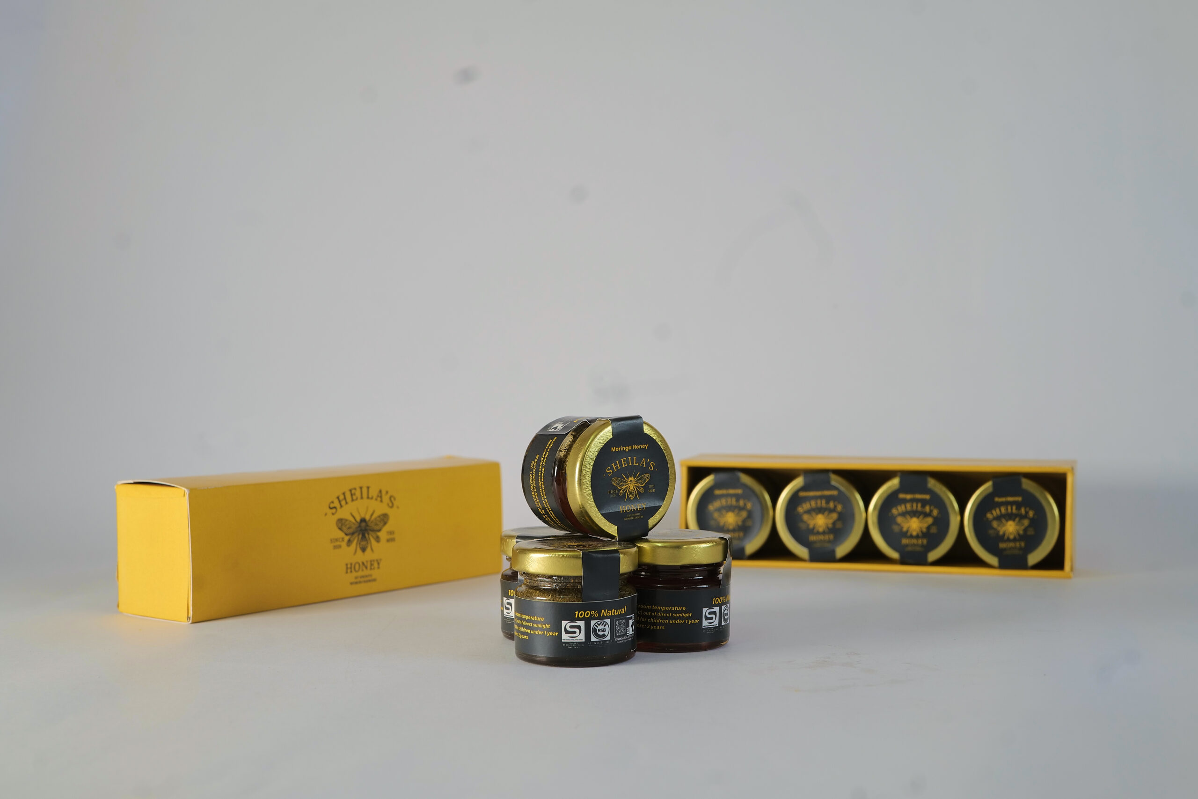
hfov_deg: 39.6
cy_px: 400
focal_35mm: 50
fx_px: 1664
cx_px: 599
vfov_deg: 27.0
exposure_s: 1/20
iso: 640
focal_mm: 50
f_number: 9
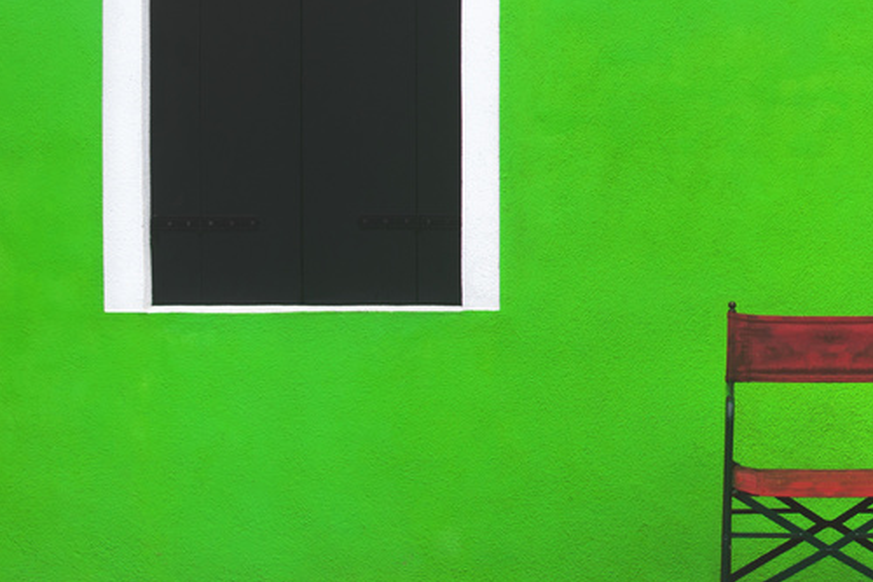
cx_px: 831
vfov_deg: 9.8
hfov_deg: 14.5
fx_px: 3394
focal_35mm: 140
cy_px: 113
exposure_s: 1/125
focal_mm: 70
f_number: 4.5
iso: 200
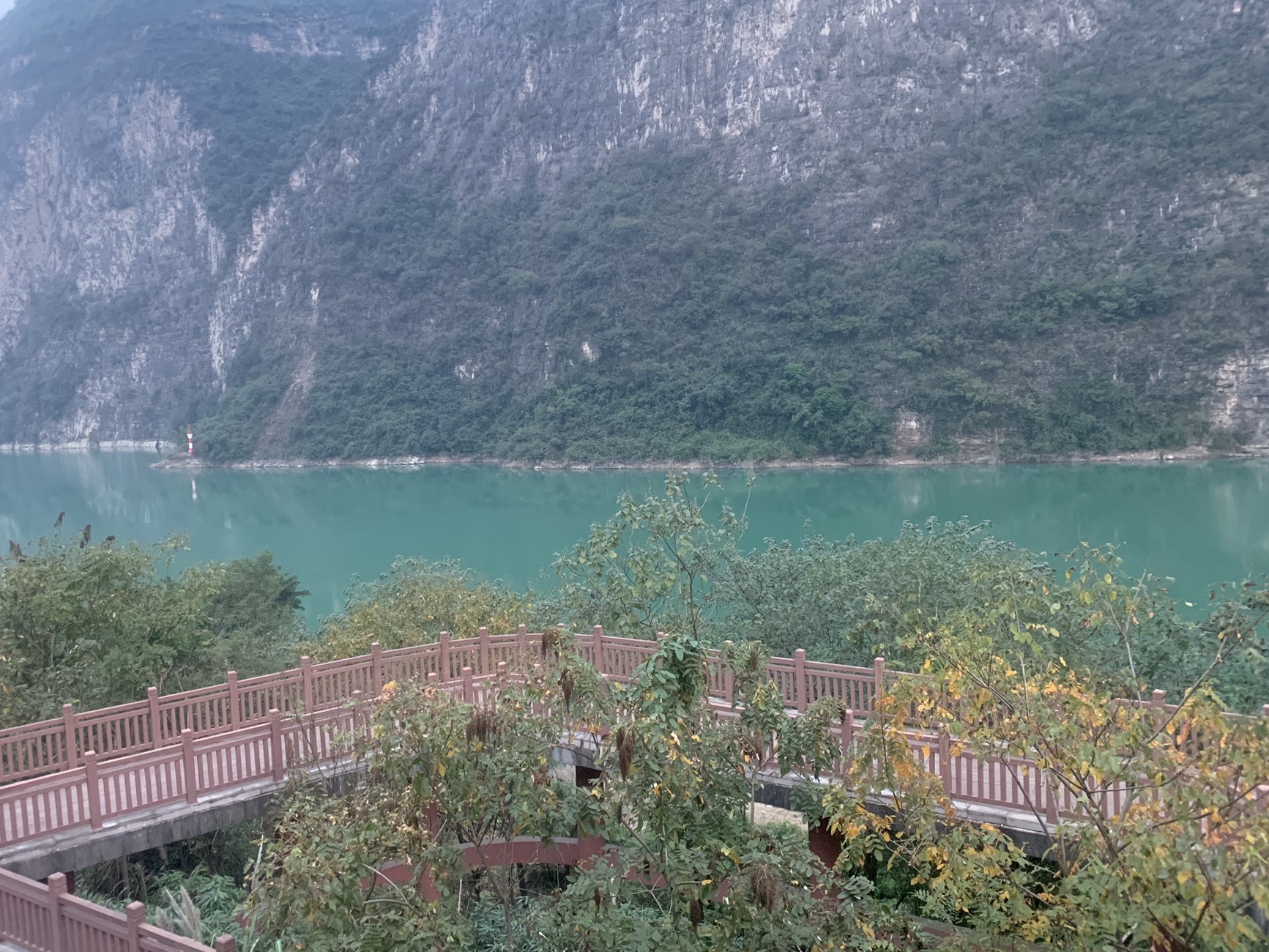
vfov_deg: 46.8
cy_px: 461
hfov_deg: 59.8
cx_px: 570
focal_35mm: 30
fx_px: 1100
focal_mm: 4.25
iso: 400
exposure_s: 1/50
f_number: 1.8
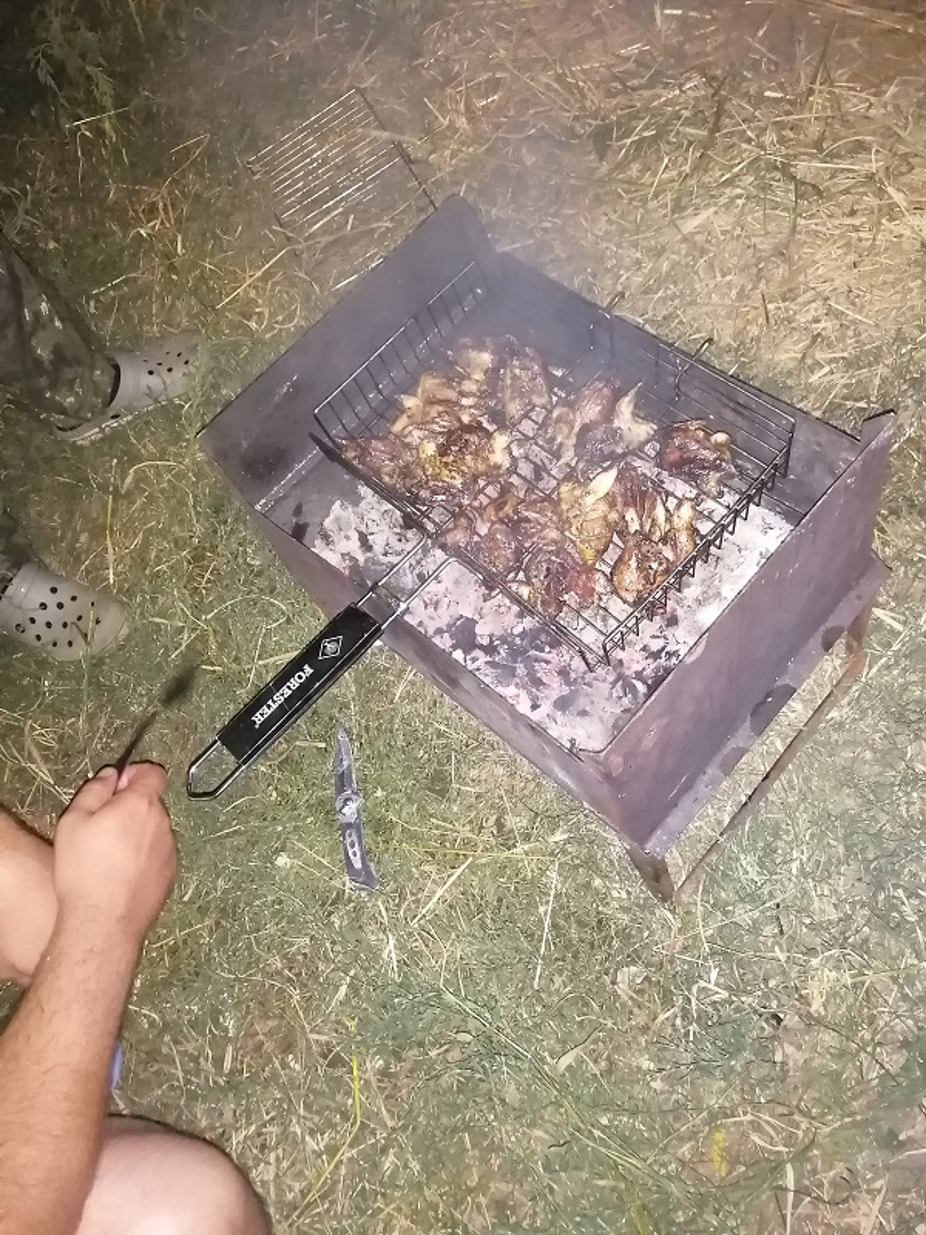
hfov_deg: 51.4
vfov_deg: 65.3
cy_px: 618
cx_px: 463
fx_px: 963
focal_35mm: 27
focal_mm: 3.62
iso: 640
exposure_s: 1/20
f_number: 1.8
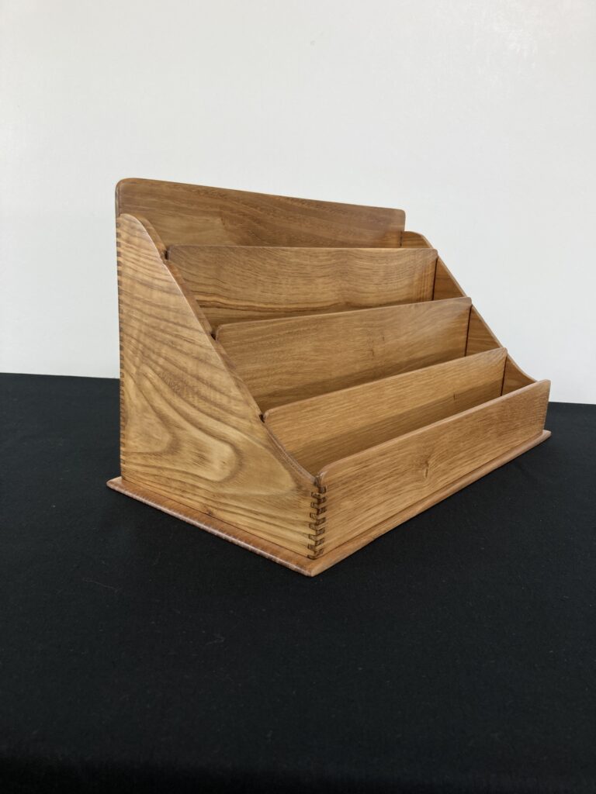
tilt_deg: -13.0
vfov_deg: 63.4
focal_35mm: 28
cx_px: 298
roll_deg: -2.7
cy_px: 397
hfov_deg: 49.7
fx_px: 643
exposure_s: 1/124
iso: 20
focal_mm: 3.99
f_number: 1.8
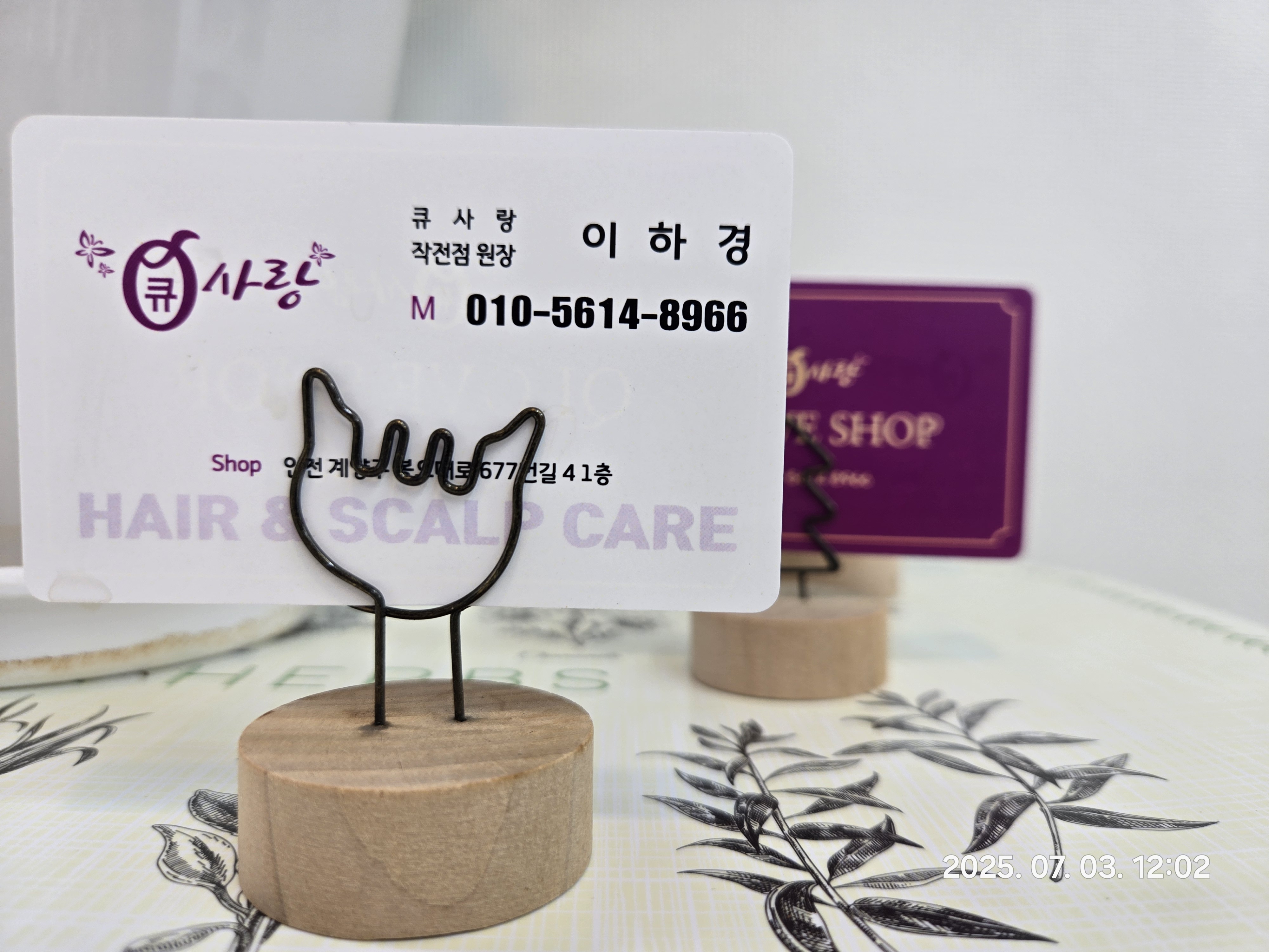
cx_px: 634
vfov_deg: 58.9
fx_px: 843
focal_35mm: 23
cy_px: 476
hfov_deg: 73.9
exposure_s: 1/140
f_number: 1.8
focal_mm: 5.4
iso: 25
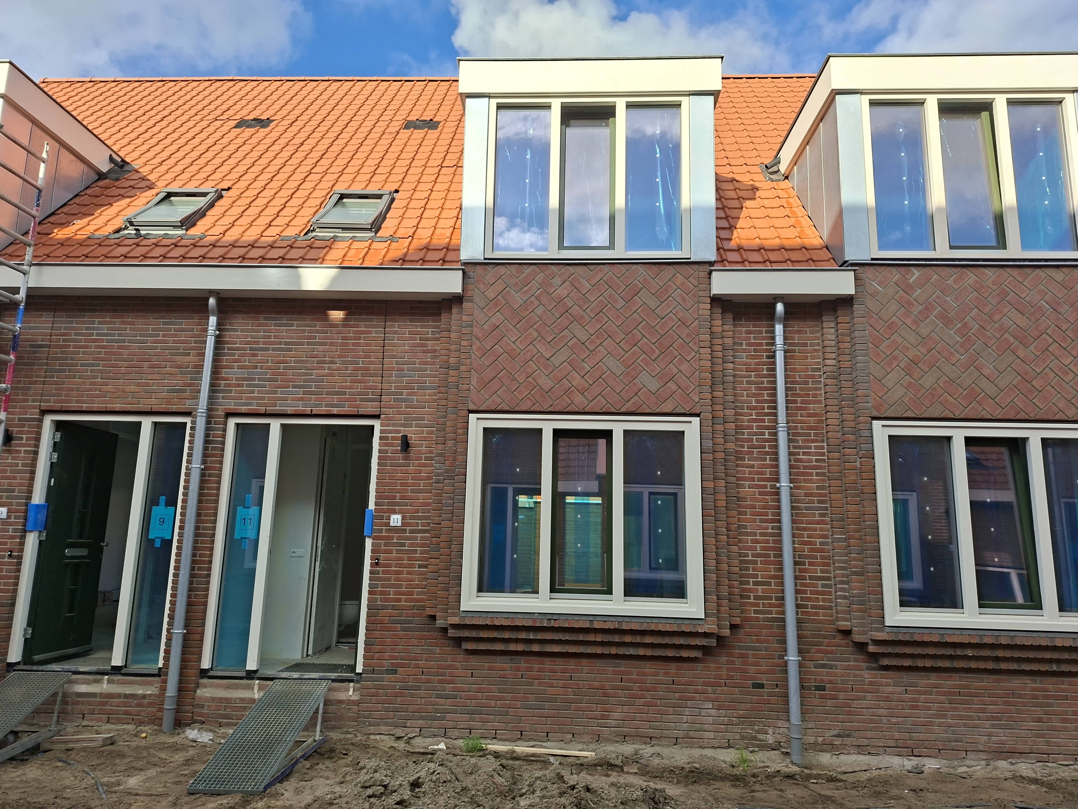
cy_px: 404
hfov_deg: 73.9
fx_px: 716
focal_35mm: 23
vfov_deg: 58.9
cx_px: 539
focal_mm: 5.5
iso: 50
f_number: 1.8
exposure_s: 1/1311
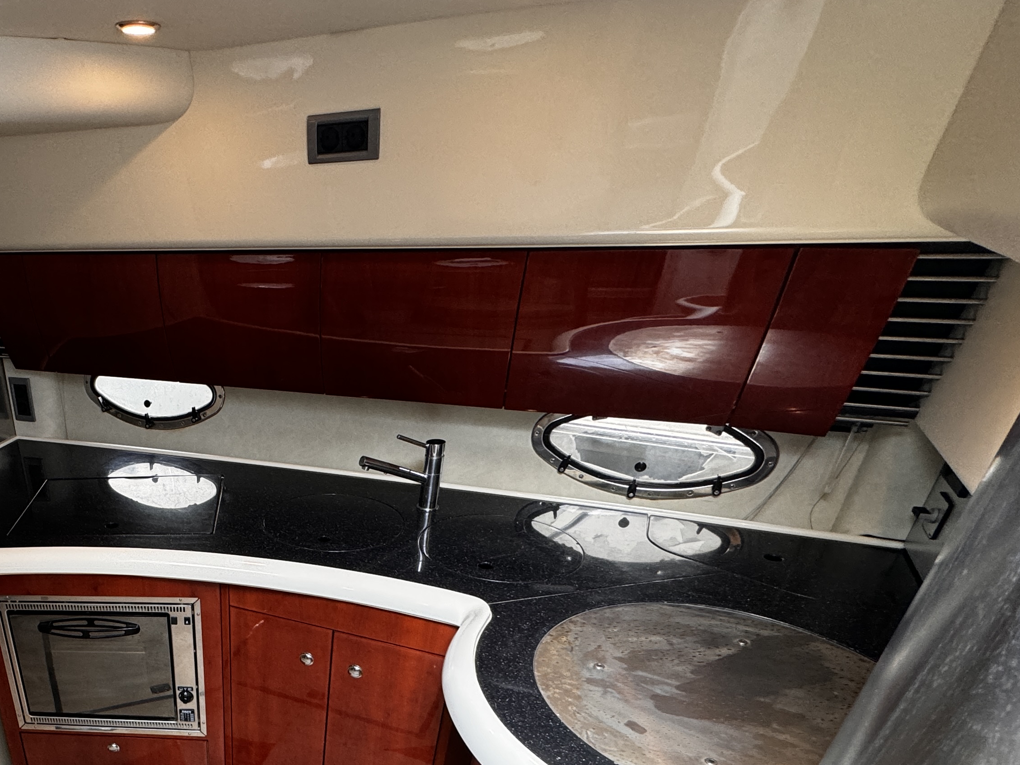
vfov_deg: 50.5
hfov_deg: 62.1
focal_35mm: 25
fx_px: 737
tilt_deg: -34.0
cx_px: 169
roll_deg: +4.4
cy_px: 642
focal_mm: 2.22
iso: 200
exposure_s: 1/99
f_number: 2.2
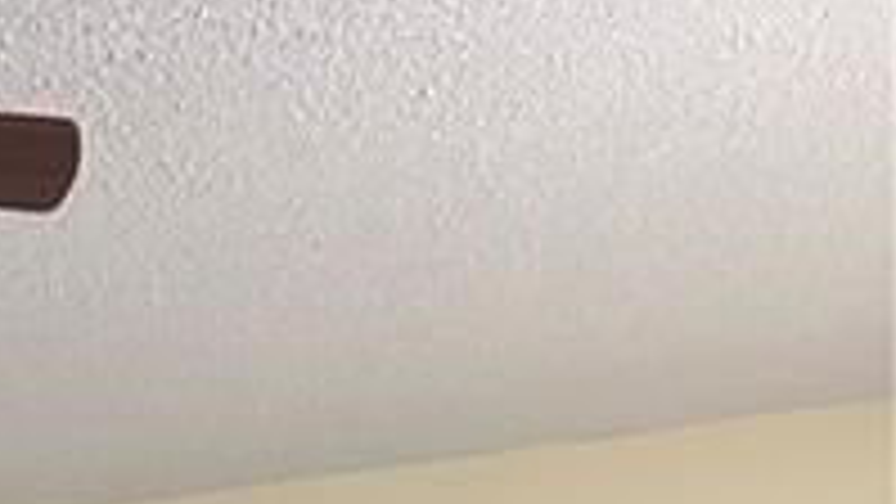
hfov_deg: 18.9
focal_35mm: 101
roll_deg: -1.0
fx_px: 2400
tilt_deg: -10.6
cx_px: -396
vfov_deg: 9.3
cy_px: 1566
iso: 500
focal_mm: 6.86
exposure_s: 1/60
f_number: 1.78
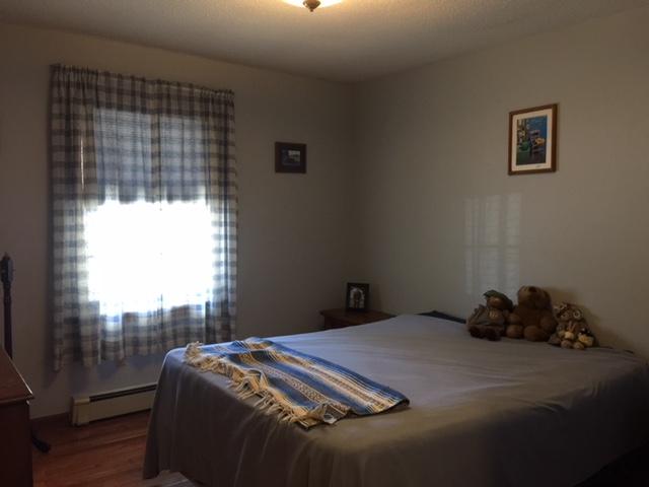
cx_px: 324
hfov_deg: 61.7
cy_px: 244
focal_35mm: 29
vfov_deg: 48.2
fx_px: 544
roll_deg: -0.2
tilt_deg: -3.9
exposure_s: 1/15
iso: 100
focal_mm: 4.15
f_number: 2.2
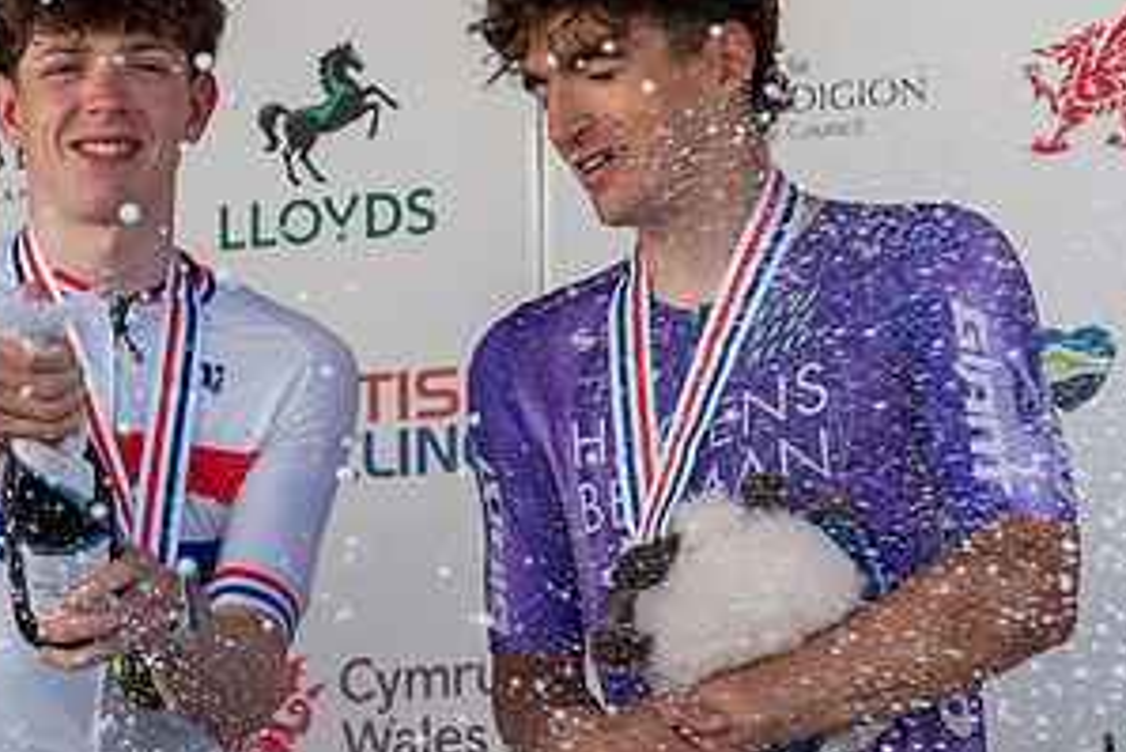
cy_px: 820
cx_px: -25
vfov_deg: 6.2
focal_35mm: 221
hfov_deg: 9.2
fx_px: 6915
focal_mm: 54
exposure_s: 1/1250
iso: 125
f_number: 2.8
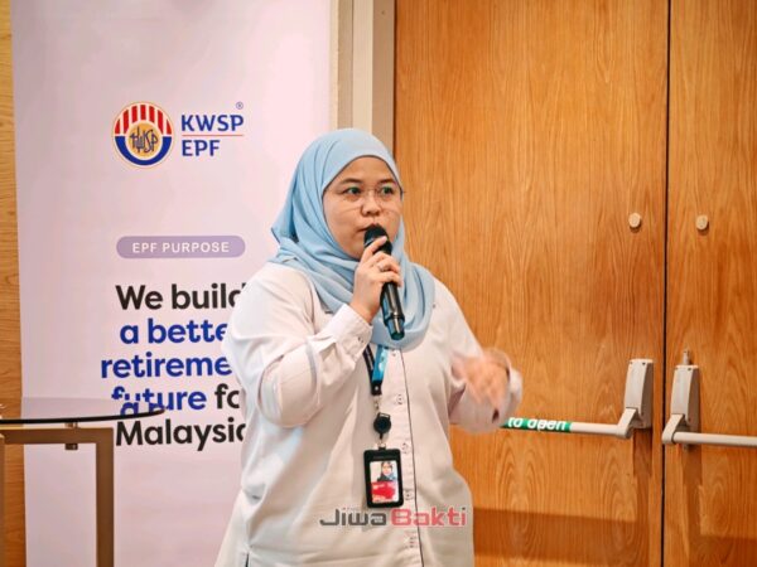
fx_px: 3302
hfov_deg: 13.1
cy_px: 284
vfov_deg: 9.8
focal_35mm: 151
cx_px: 378
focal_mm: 15.38
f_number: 2.6
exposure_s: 1/50
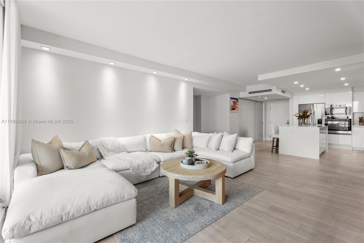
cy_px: 122
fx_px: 162
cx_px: 182
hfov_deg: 96.7
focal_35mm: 16
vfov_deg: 73.7
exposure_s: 1/8
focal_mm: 16
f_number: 8
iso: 400
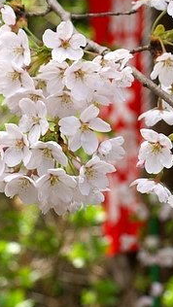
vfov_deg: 7.8
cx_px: 239
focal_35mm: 278
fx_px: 2265
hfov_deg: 4.4
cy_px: 133
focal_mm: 70
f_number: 11
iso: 200
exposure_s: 1/60
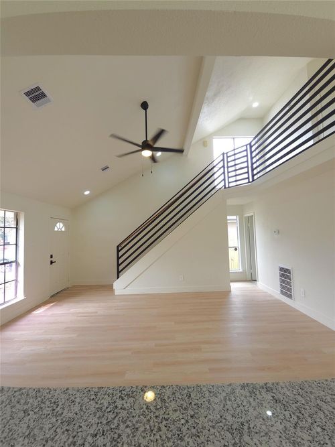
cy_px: 224
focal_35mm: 13
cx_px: 168
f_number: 2.2
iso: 50
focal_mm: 2.2
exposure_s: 1/60
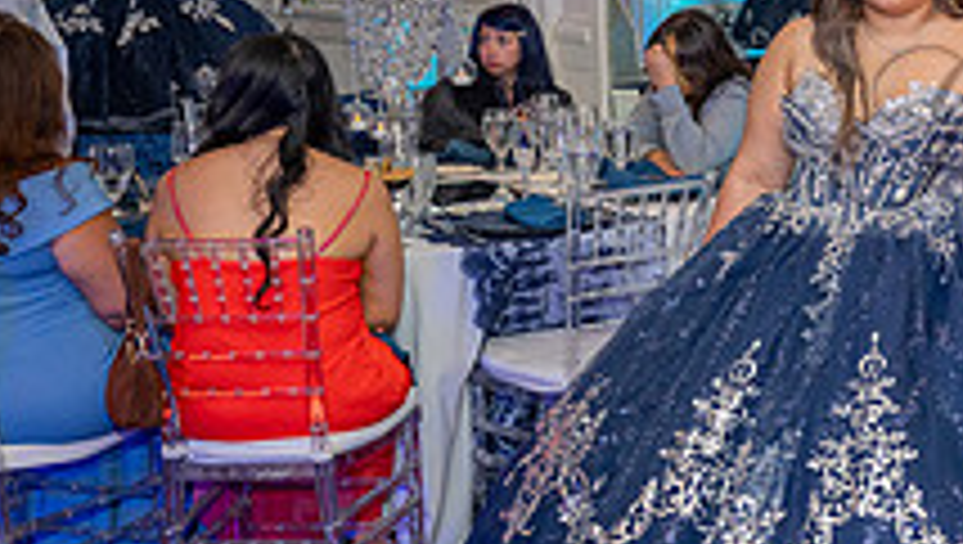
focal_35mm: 68
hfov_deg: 27.0
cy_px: 128
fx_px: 1739
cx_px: 1188
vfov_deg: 17.7
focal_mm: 24
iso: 1000
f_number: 2.8
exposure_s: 1/200
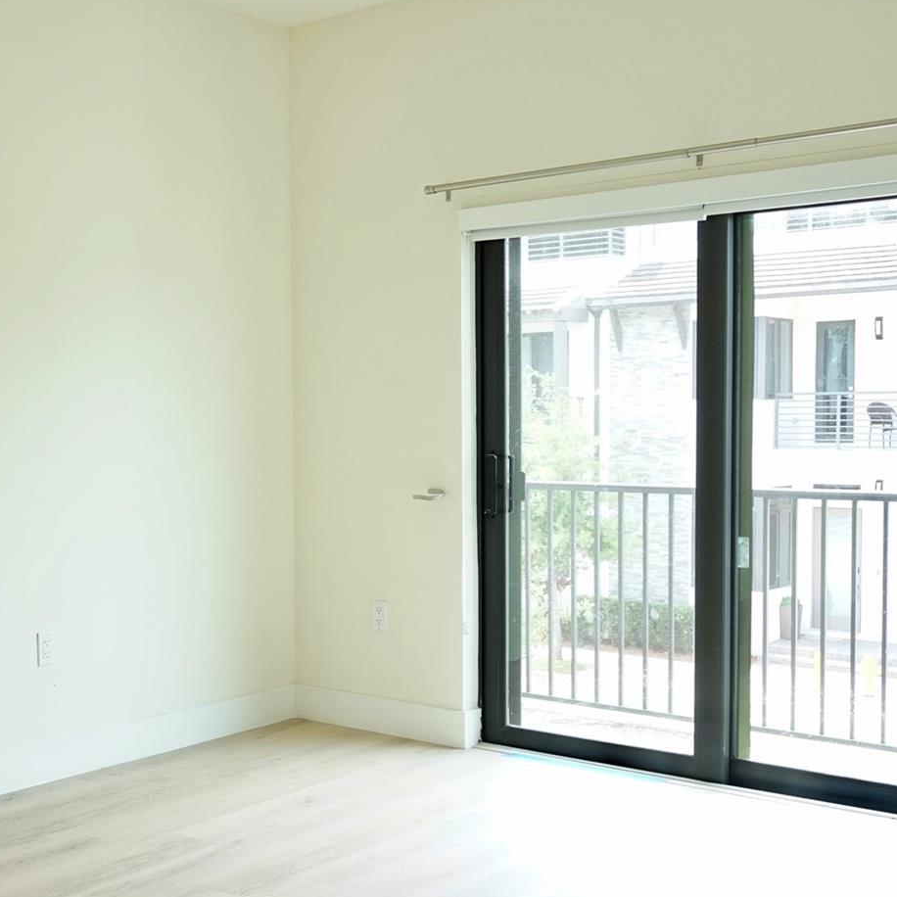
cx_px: 273
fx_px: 1349
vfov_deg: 36.8
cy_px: 494
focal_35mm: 46
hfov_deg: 36.3
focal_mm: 21
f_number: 4
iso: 320
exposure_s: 1/60
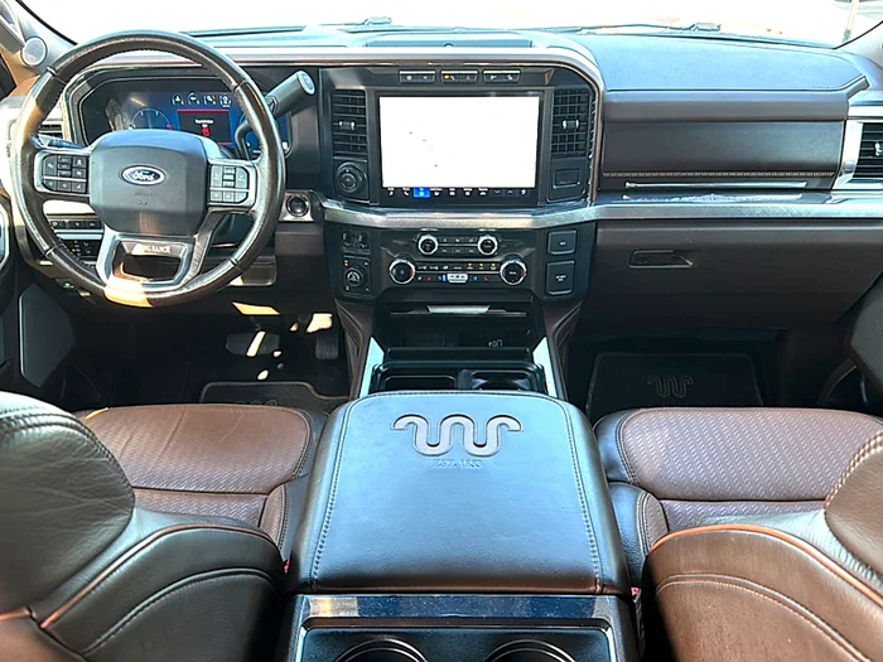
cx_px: 442
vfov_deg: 54.9
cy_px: 331
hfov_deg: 69.4
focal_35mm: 25
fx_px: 638
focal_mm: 6.86
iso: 100
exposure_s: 1/78
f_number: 1.78
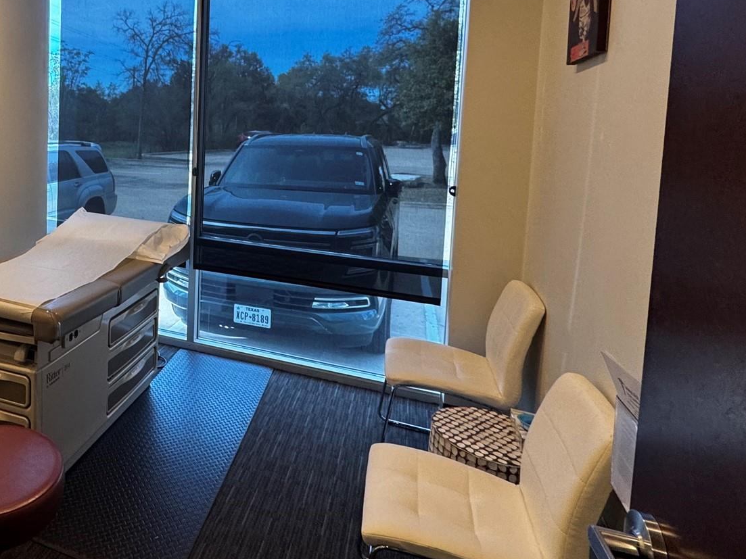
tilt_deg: -4.9
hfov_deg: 61.2
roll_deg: -1.3
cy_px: 152
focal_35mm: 26
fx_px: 560
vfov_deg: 51.2
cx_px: 139
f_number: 2.2
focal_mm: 2.22
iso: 200
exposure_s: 1/60
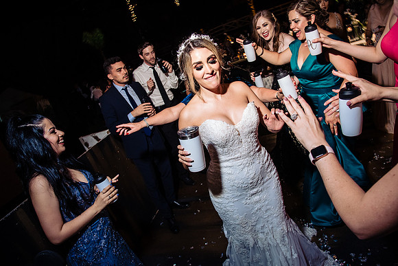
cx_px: 199
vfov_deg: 53.2
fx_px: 265
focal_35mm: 24
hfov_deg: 73.7
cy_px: 133
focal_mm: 24
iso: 2000
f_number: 7.1
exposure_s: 1/40
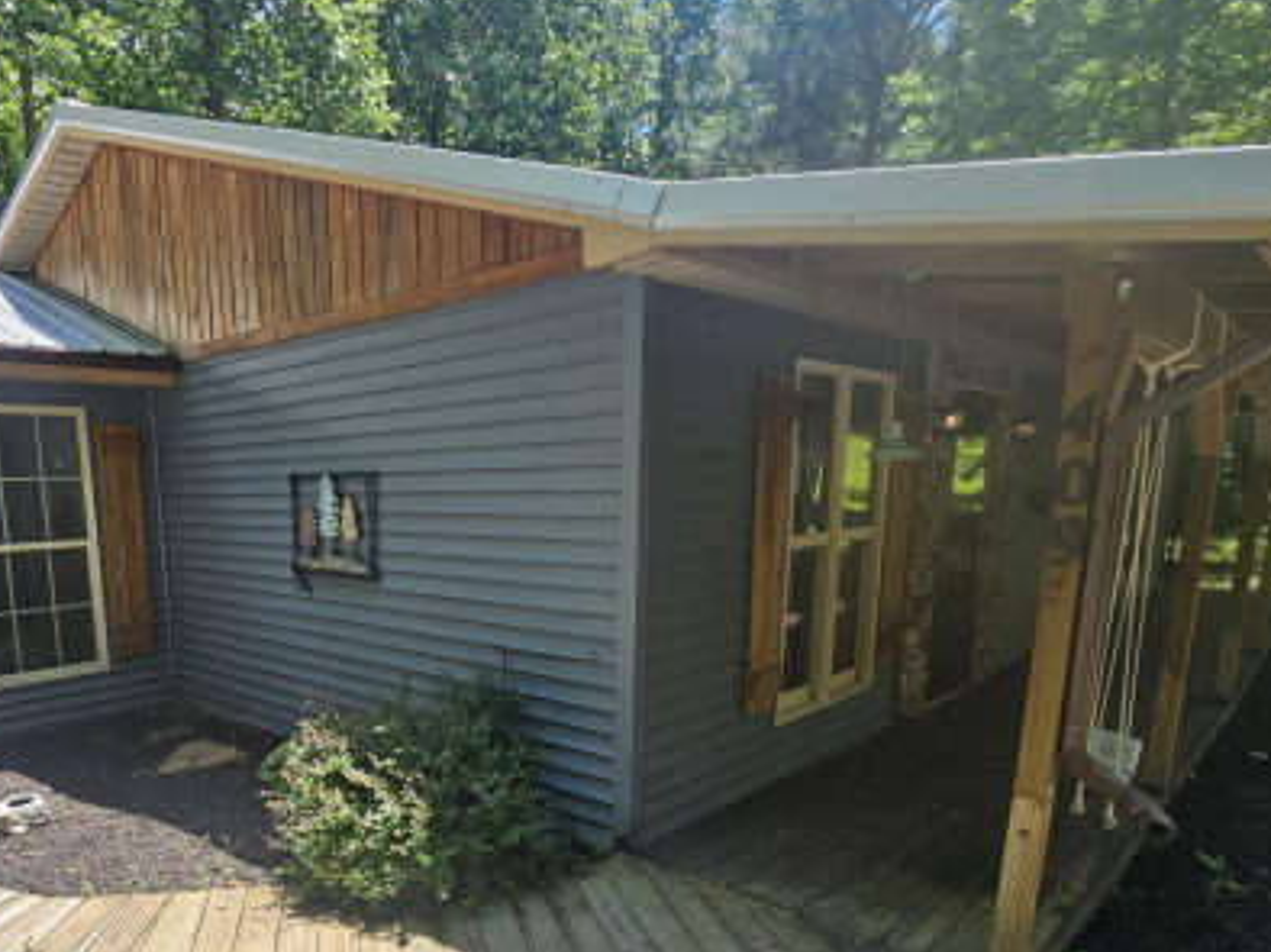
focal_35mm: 22
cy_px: 655
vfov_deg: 59.2
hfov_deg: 74.8
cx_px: 460
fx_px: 807
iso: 50
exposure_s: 1/640
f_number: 2.2
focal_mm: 2.2
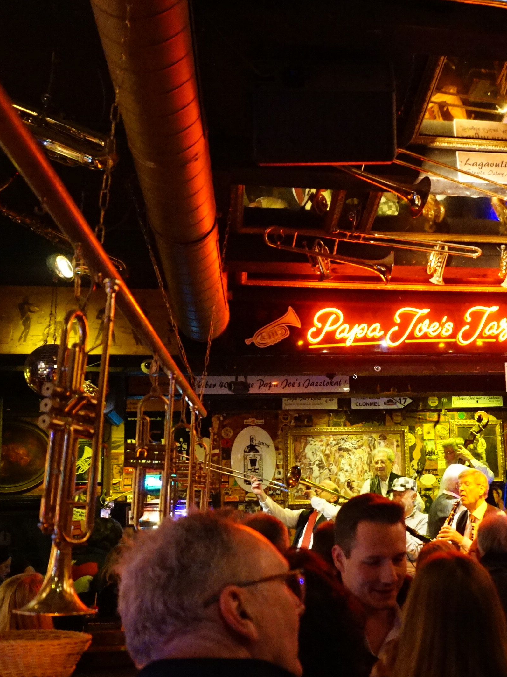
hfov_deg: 33.4
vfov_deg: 44.7
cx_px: 406
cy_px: 380
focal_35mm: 42
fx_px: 820
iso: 3200
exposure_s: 1/40
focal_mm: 16
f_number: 3.5
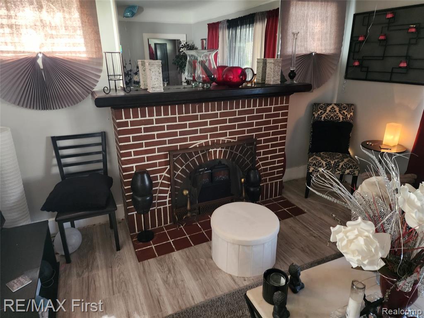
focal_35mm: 23
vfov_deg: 58.9
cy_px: 159
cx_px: 212
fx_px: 282
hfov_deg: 73.9
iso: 640
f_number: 1.8
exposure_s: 1/24
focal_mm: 6.4
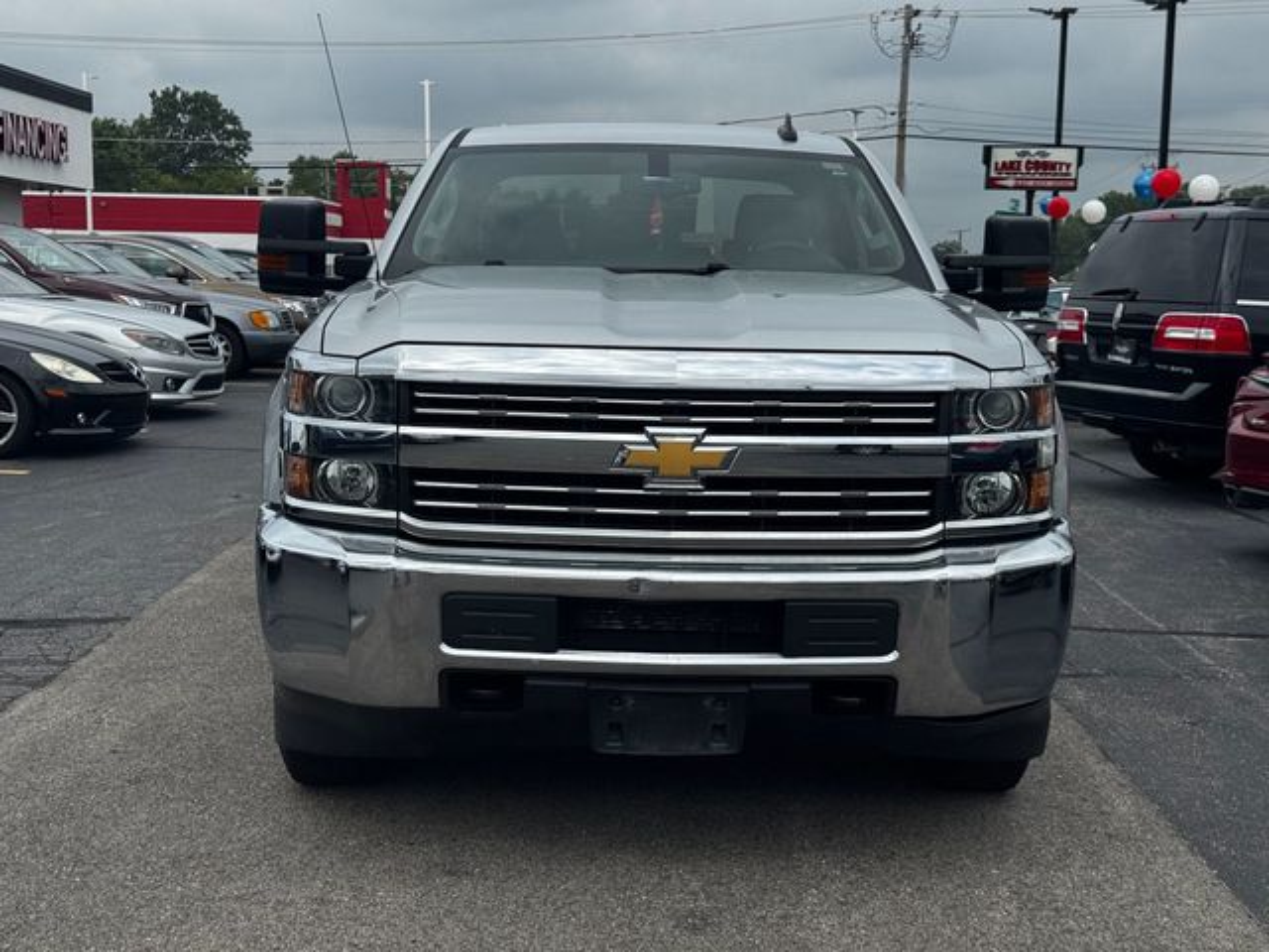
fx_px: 1760
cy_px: 476
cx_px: 634
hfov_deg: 39.7
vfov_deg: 30.3
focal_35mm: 48
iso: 64
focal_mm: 6.76
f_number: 1.78
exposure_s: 1/4608
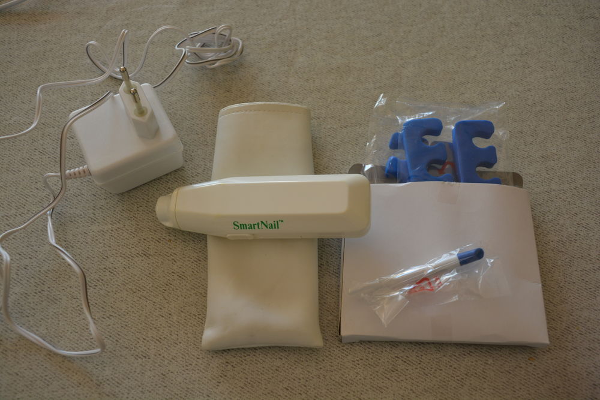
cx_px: 300
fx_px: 600
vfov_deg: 36.9
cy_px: 200
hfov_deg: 53.1
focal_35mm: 36
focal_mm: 24
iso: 400
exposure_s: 1/100
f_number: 5
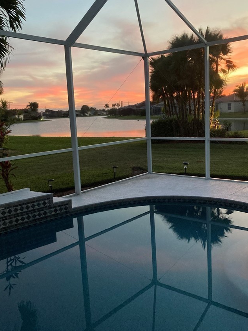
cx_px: 128
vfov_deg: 54.0
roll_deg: +2.5
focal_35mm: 34
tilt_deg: -8.4
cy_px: 164
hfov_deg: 41.8
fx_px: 325
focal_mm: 3.99
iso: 400
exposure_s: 1/30
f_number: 1.8
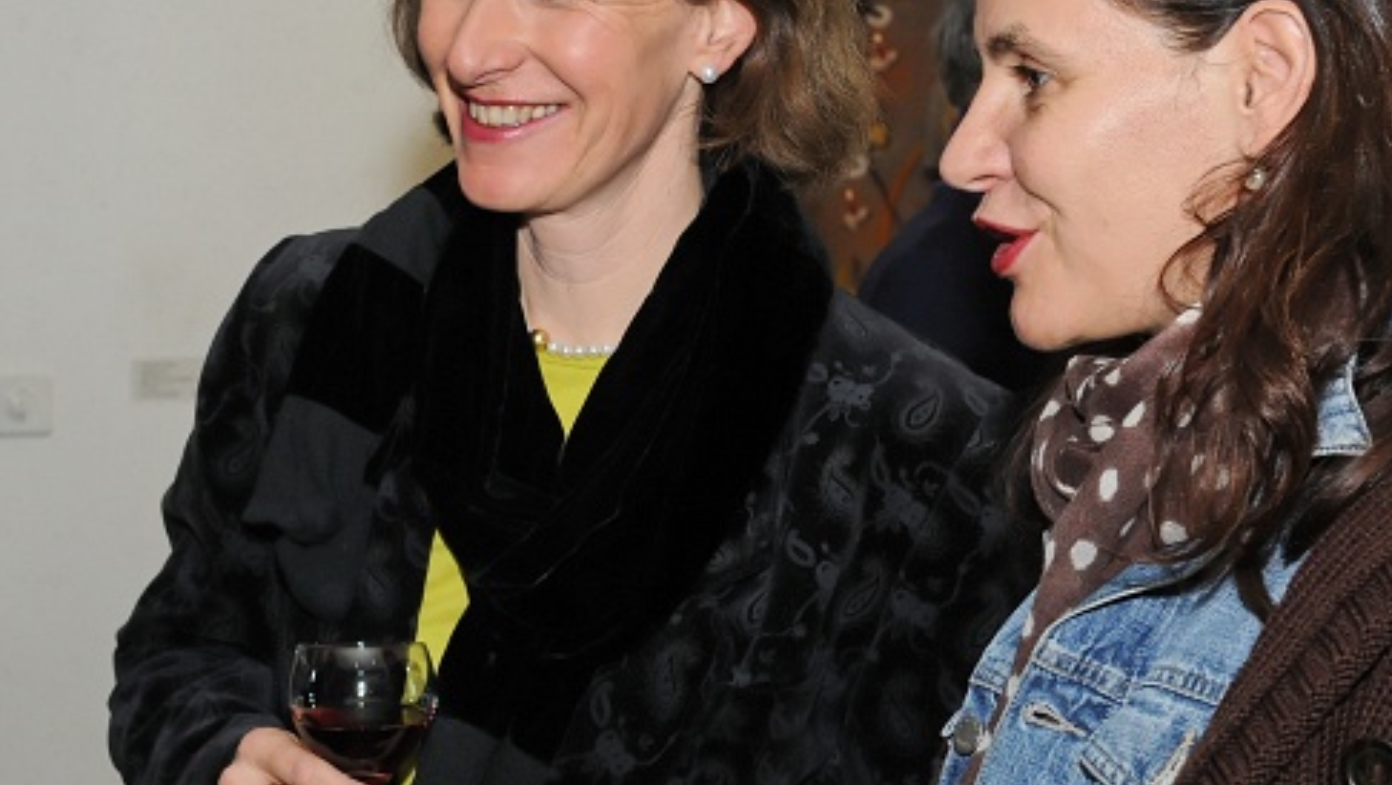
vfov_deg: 11.9
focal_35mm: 102
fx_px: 3766
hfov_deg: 20.8
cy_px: 441
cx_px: 331
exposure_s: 1/60
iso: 400
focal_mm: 35
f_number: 5.6
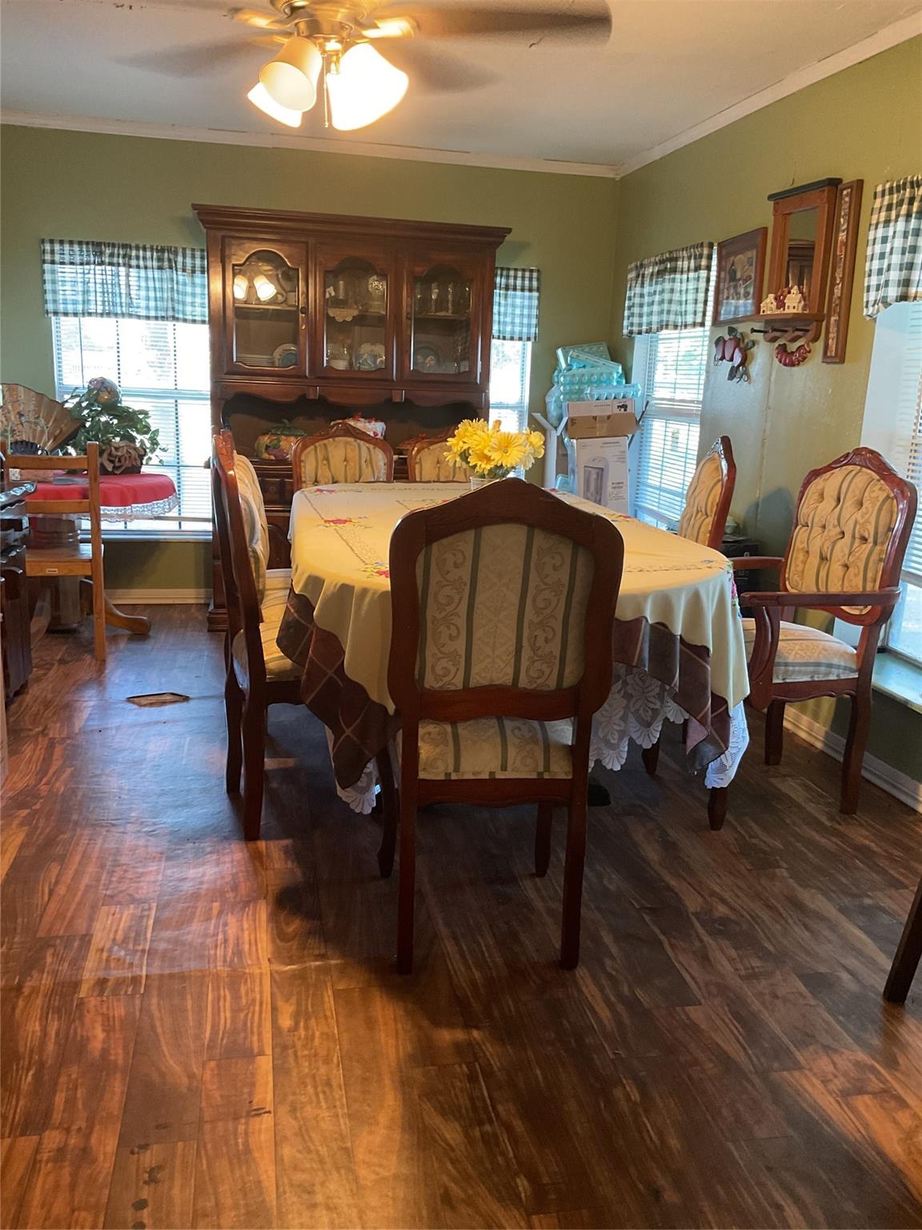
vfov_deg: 61.7
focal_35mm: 29
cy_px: 615
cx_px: 461
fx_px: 1030
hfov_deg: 48.2
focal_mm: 3
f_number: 1.8
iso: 200
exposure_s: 1/40
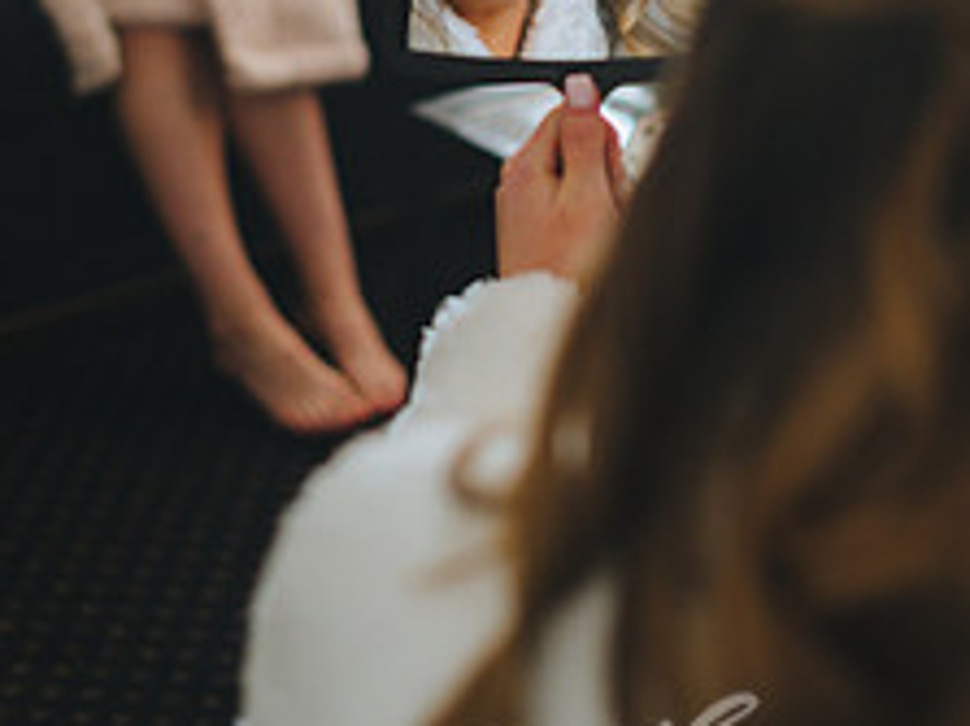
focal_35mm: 97
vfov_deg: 15.0
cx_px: 629
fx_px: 2717
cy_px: 22
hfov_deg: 20.2
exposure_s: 1/250
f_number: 2
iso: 1000
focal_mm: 50
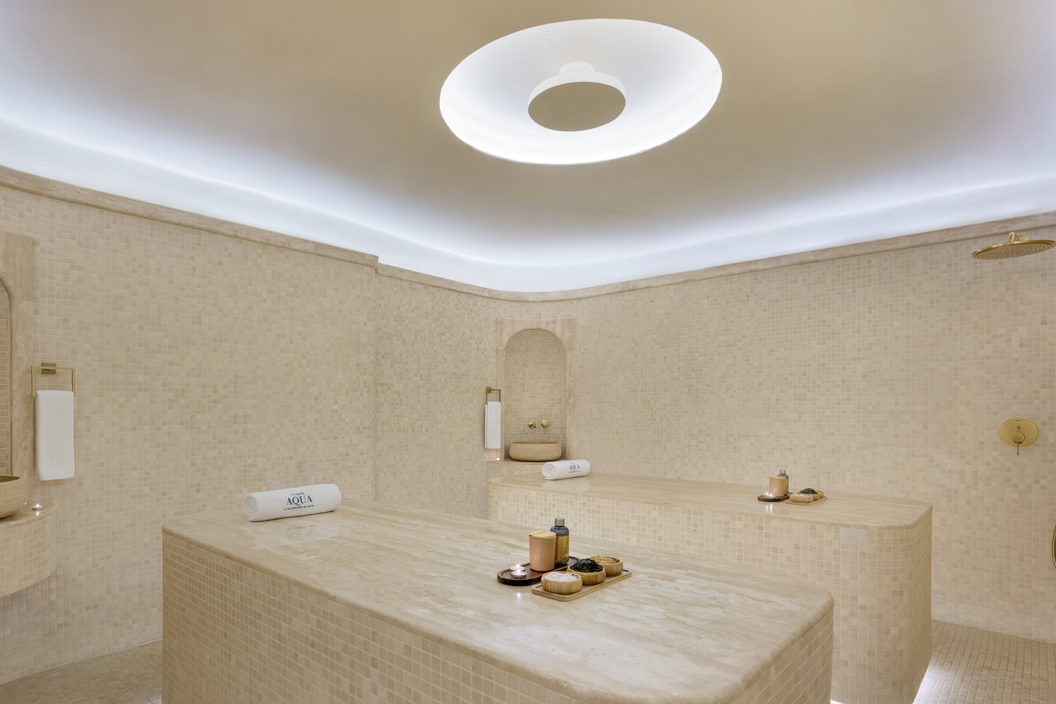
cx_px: 493
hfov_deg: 83.9
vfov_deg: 61.6
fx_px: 587
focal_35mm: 20
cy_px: 406
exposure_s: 1
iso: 100
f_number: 11
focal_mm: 16
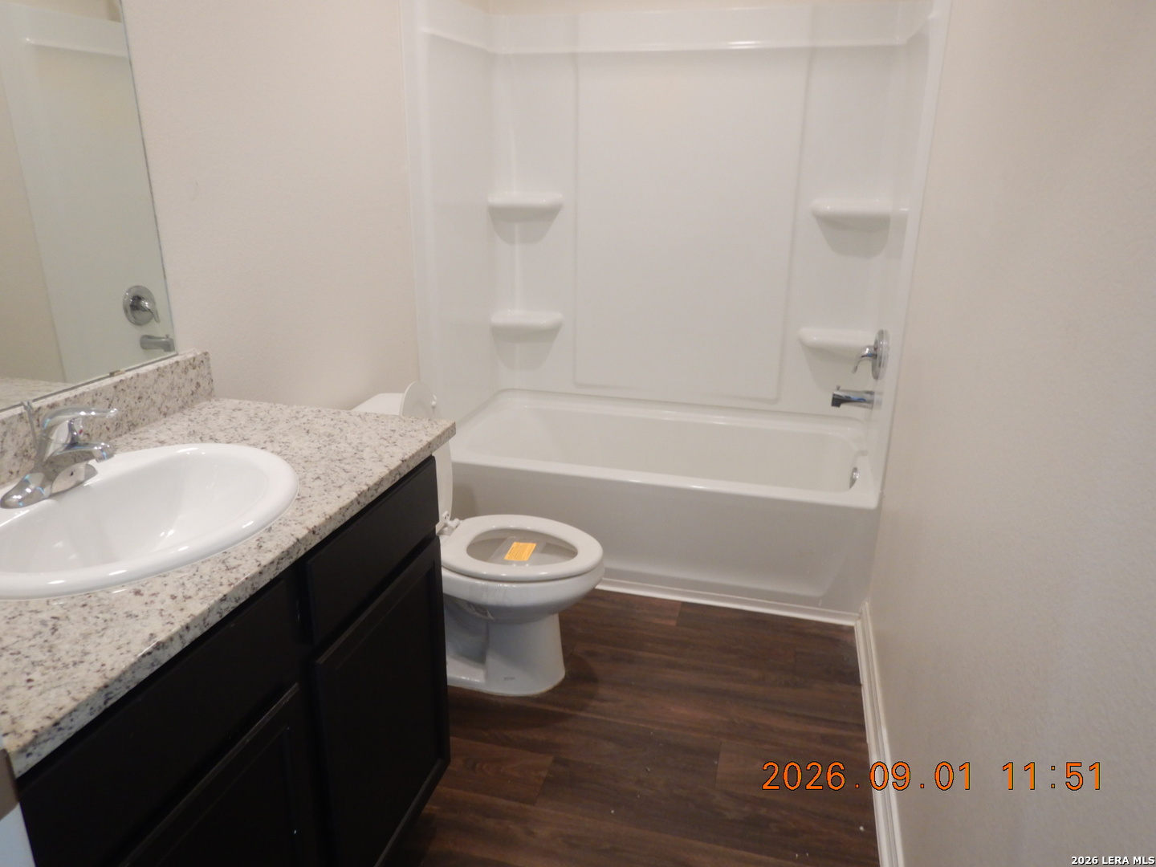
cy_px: 434
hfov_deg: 71.6
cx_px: 578
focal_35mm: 24
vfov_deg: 56.8
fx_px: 801
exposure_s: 1/30
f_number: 2.8
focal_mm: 4.3
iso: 220
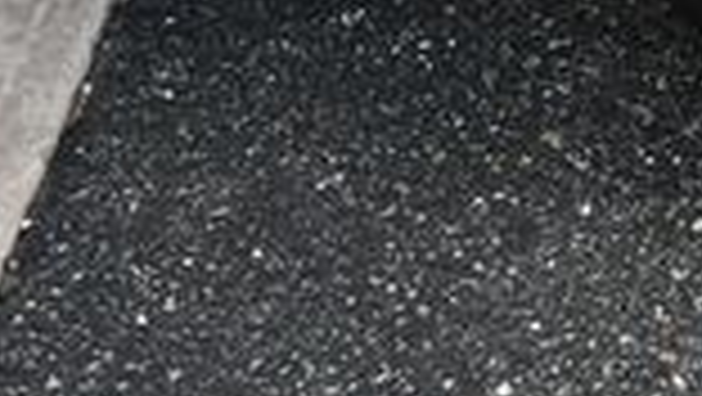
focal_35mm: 155
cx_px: 1210
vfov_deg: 7.4
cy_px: -522
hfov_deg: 12.8
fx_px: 2887
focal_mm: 18
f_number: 5.6
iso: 360
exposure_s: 1/250
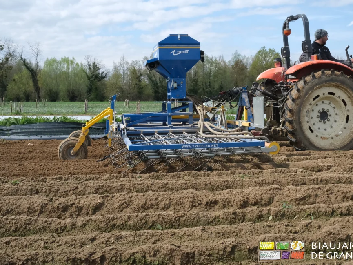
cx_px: 174
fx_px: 408
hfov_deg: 46.8
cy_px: 135
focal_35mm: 40
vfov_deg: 36.0
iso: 2000
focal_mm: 24.3
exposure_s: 1/500
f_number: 20
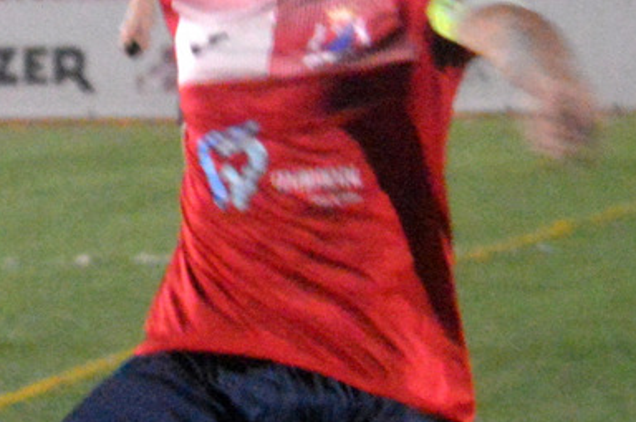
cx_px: -235
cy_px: 468
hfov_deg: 3.3
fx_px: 10868
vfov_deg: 2.2
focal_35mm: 616
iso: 6400
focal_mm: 105
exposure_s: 1/160
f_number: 5
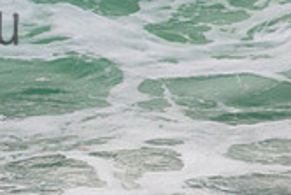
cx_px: -167
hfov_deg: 0.7
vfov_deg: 0.5
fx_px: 22653
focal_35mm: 2800
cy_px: 4
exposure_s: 1/2000
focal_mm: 800
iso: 1800
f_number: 11
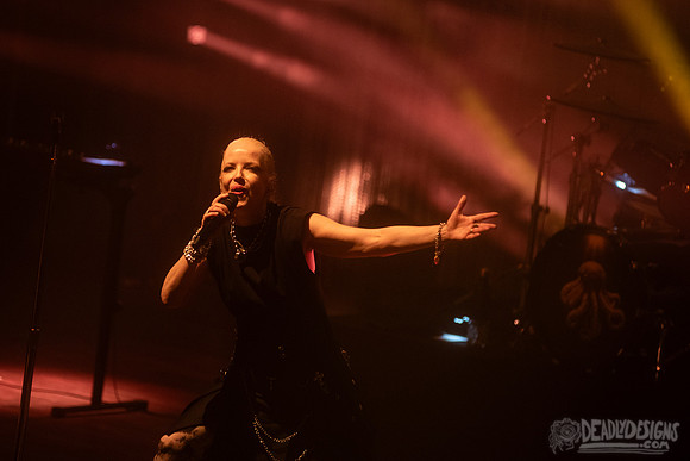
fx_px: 4613
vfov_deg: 5.7
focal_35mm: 241
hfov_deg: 8.6
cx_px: 301
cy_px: 189
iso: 2500
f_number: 4
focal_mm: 200
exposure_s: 1/320
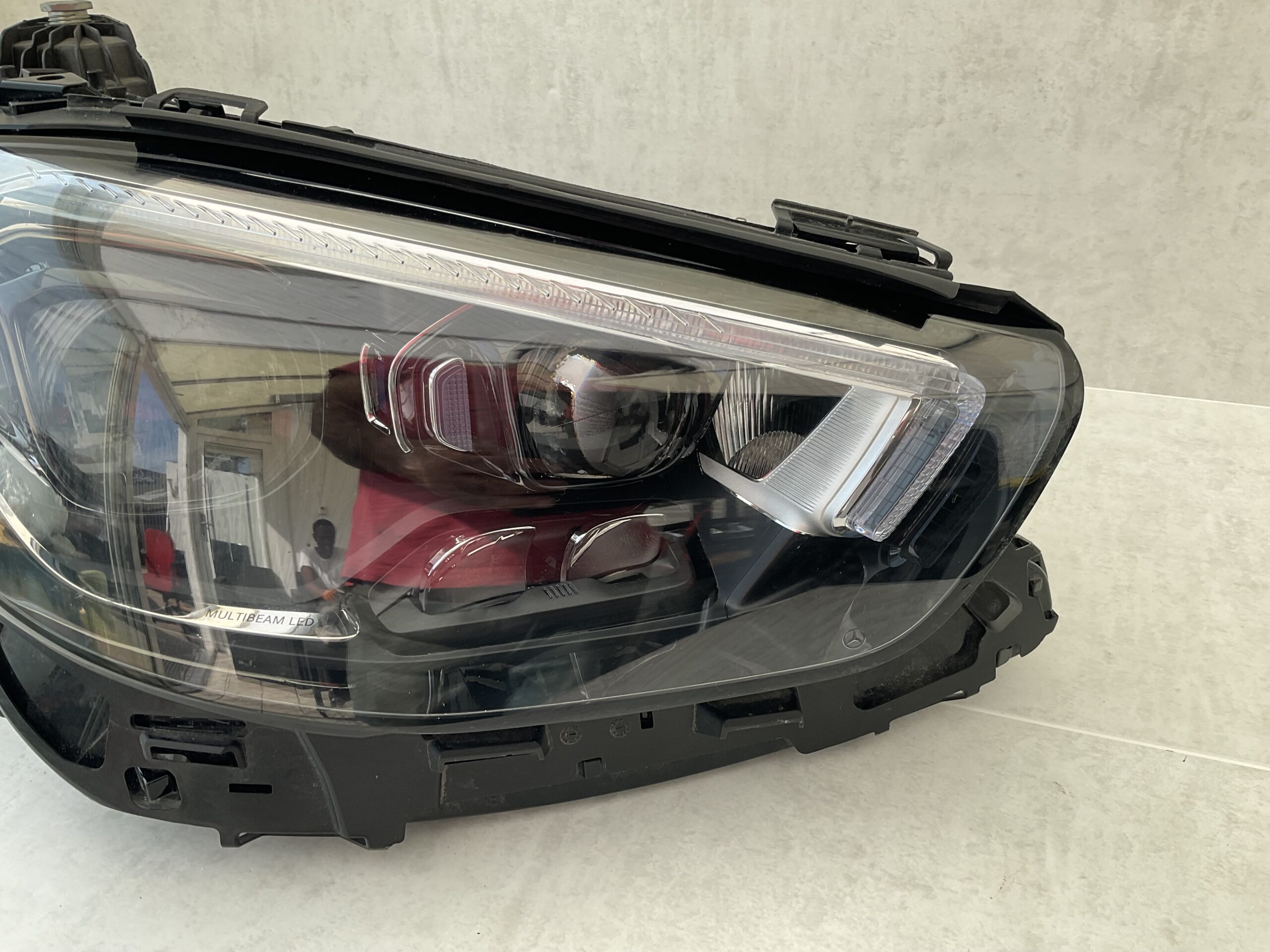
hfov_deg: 61.7
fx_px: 1064
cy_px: 476
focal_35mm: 29
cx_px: 635
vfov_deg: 48.2
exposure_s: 1/545
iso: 16
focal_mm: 3
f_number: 1.8
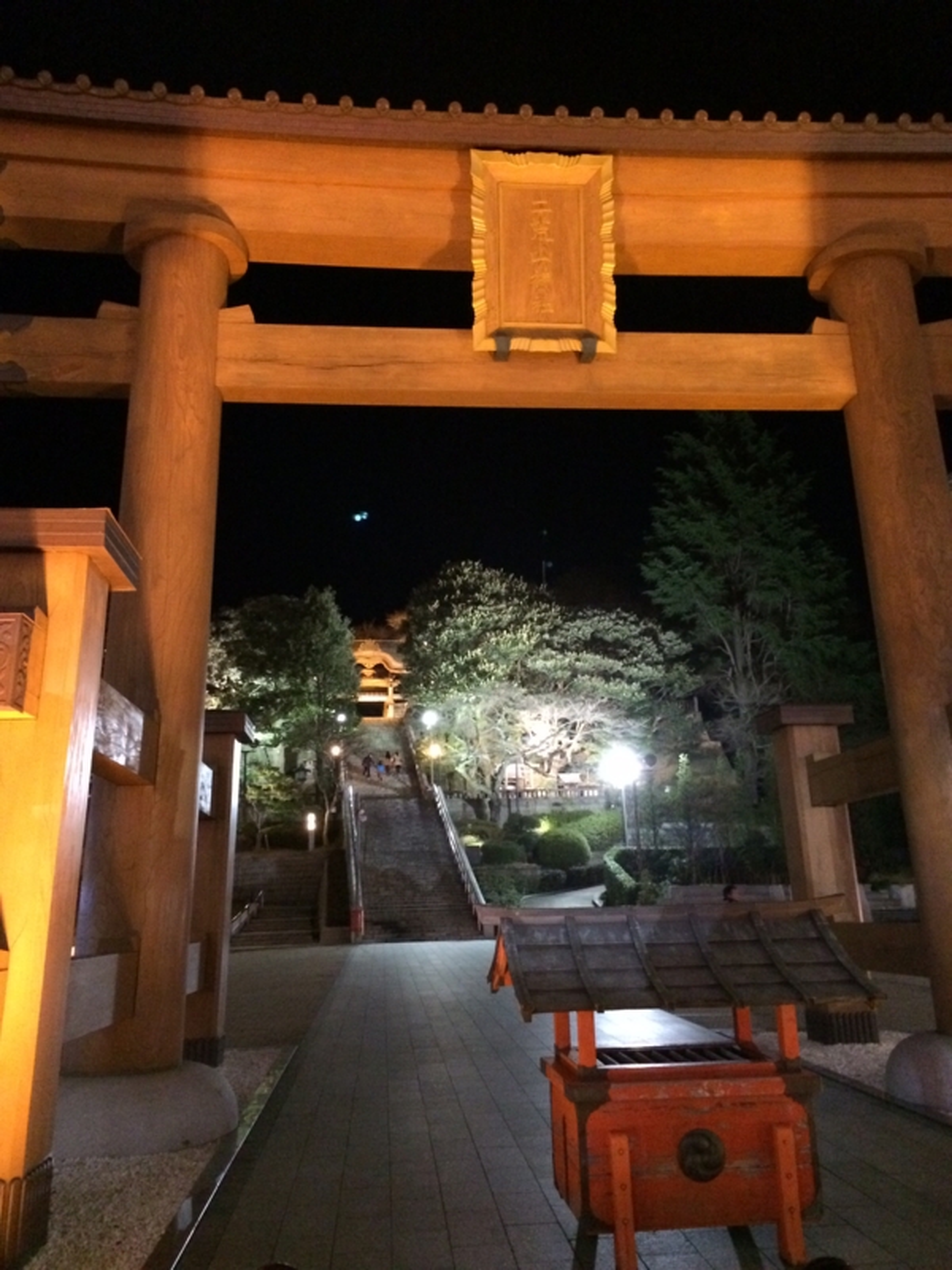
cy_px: 635
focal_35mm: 30
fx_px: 1100
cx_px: 476
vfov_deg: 60.0
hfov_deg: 46.8
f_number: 2.2
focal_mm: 4.12
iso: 400
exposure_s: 1/15
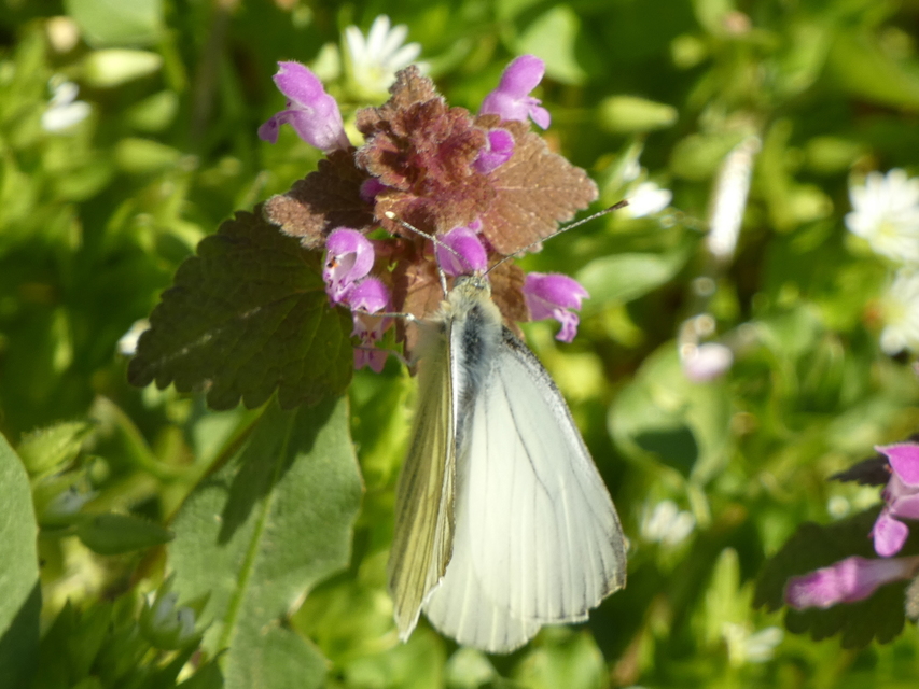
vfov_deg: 2.2
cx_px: 460
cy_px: 344
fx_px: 18082
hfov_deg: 2.9
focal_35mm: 681
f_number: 5.6
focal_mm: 121.9
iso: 80
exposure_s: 1/100
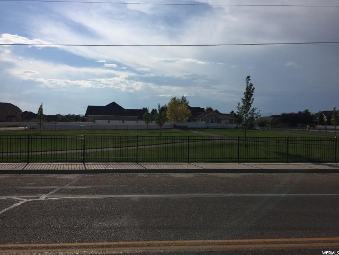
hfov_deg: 61.7
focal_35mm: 29
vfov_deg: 48.2
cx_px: 170
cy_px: 128
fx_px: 284
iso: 32
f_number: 2.2
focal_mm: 4.15
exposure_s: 1/13333
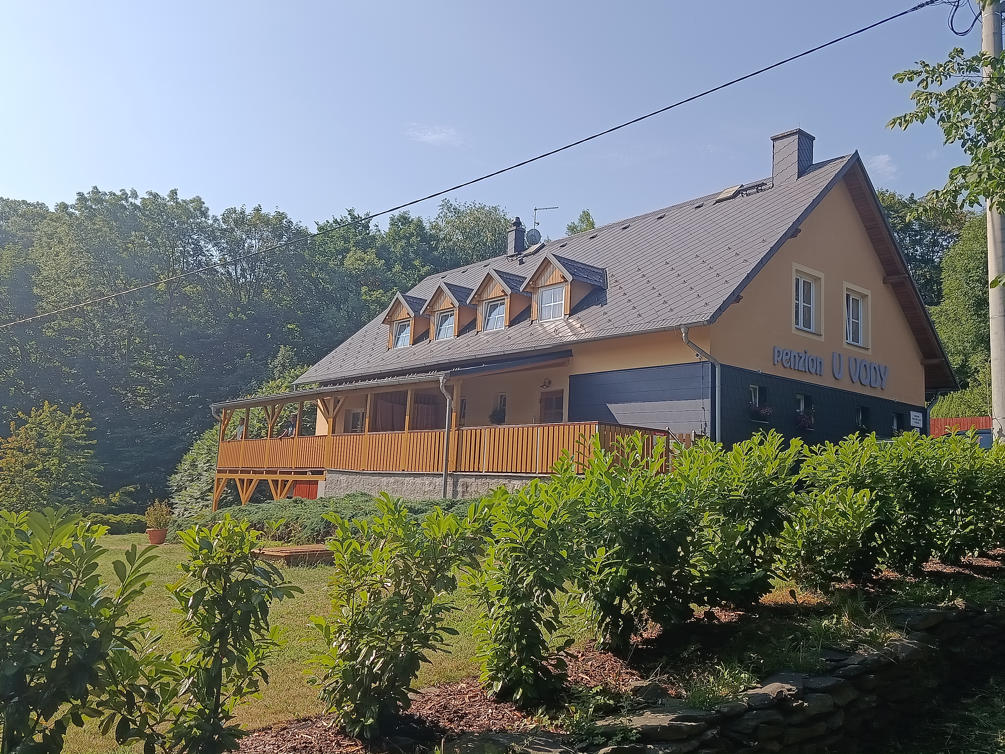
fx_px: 842
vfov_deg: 48.2
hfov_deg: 61.7
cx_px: 502
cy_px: 377
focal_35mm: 29
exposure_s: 1/681
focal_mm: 5.24
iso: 50
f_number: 1.7
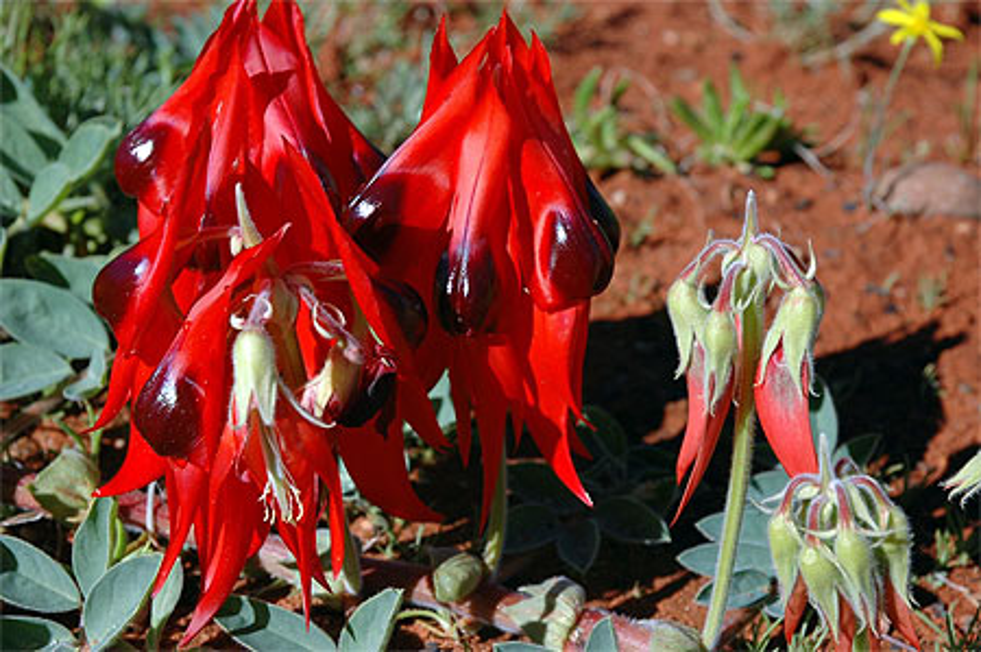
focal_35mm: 75
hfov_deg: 27.0
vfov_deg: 18.1
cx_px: 490
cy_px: 326
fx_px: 2041
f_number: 9
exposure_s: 1/320
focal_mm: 50
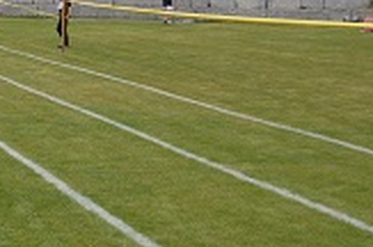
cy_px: 0
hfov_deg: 12.6
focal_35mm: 155
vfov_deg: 8.8
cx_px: -183
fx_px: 1603
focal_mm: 28
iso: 400
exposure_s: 1/1250
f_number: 5
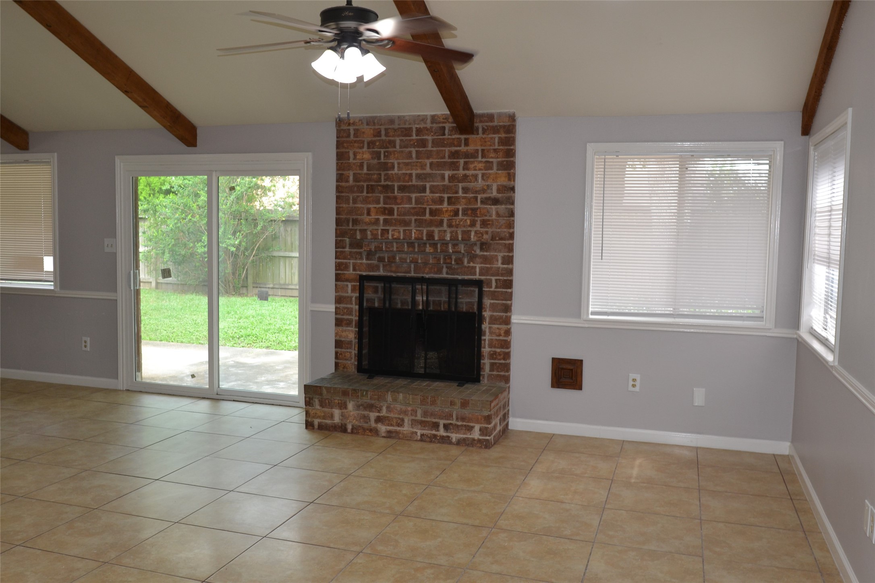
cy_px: 292
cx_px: 438
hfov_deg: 61.9
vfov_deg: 43.6
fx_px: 729
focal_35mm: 30
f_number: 4
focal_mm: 20
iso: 400
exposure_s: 1/60
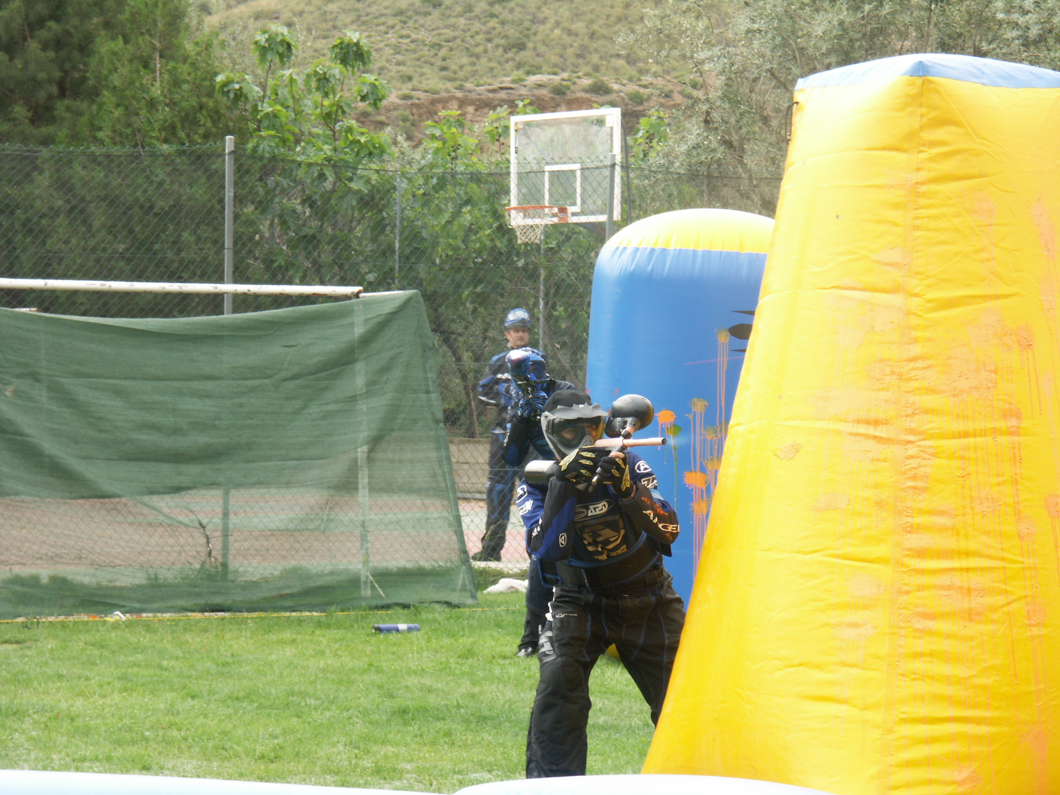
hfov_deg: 12.3
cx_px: 530
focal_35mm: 160
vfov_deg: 9.3
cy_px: 398
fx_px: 4899
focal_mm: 40.86
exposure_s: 1/60
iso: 64
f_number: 6.3
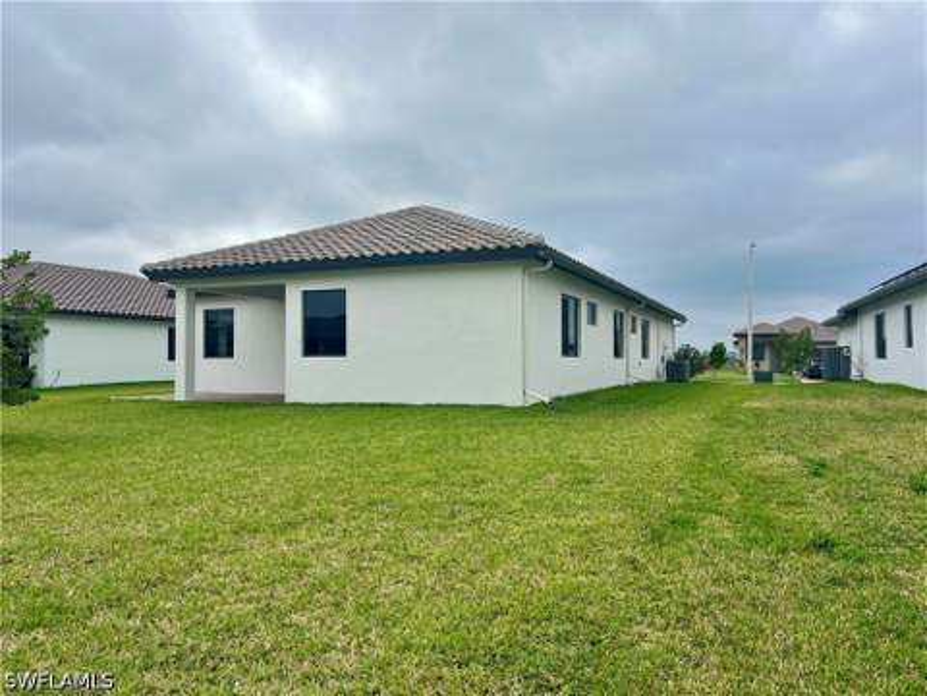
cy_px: 348
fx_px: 696
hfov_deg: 67.3
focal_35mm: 26
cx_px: 464
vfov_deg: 53.1
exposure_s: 1/3831
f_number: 1.5
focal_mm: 5.7
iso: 50
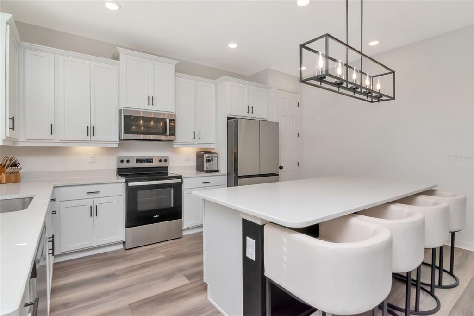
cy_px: 158
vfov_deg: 67.3
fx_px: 237
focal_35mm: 18
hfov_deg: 90.0
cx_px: 237
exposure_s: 1/200
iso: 1250
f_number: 13
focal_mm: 12
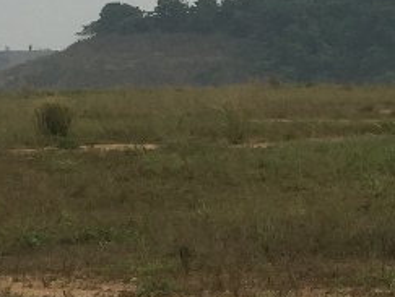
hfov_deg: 10.5
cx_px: 758
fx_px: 2000
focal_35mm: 175
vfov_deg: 8.4
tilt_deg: +4.0
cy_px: -75
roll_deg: -1.5
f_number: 2.2
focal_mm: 4.15
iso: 32
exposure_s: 1/2475
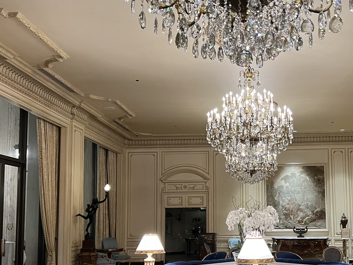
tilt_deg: +4.9
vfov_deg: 30.7
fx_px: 479
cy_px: 170
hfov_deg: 39.9
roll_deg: +0.6
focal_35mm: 47
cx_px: 236
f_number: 1.5
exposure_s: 1/60
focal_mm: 5.7
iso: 400
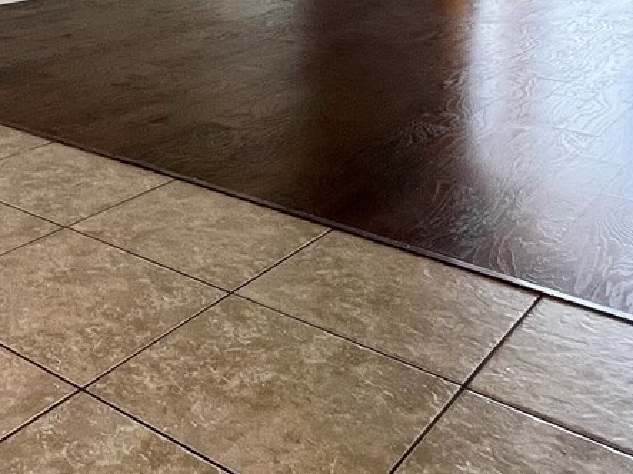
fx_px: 859
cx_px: 60
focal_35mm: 47
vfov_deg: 27.2
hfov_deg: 37.7
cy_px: -94
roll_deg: -0.1
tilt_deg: -3.7
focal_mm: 1.57
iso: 80
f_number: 1.8
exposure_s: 1/120
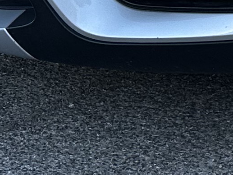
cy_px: -220
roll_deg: -0.1
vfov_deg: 7.5
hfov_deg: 10.0
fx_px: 1259
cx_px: 429
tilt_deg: -10.2
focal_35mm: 187
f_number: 1.78
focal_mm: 6.86
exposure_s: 1/2155
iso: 80
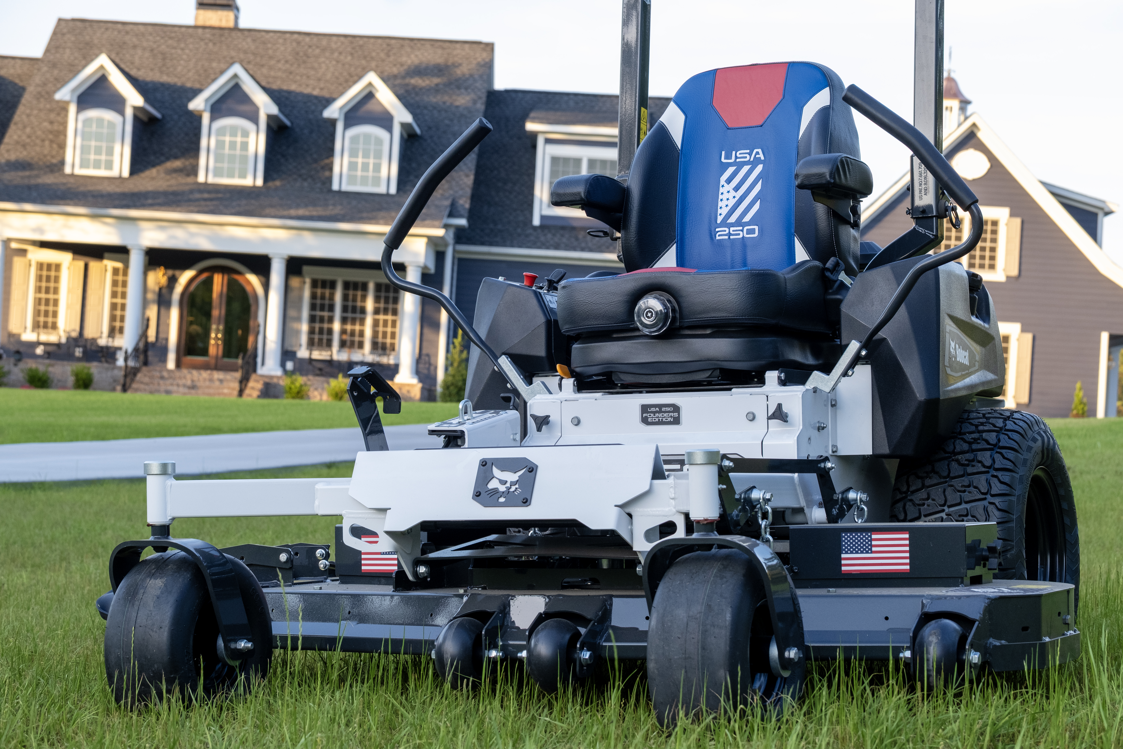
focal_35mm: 75
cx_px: 562
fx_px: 2339
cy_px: 374
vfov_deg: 18.2
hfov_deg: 27.0
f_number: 6.4
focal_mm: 50
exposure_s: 1/125
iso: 800
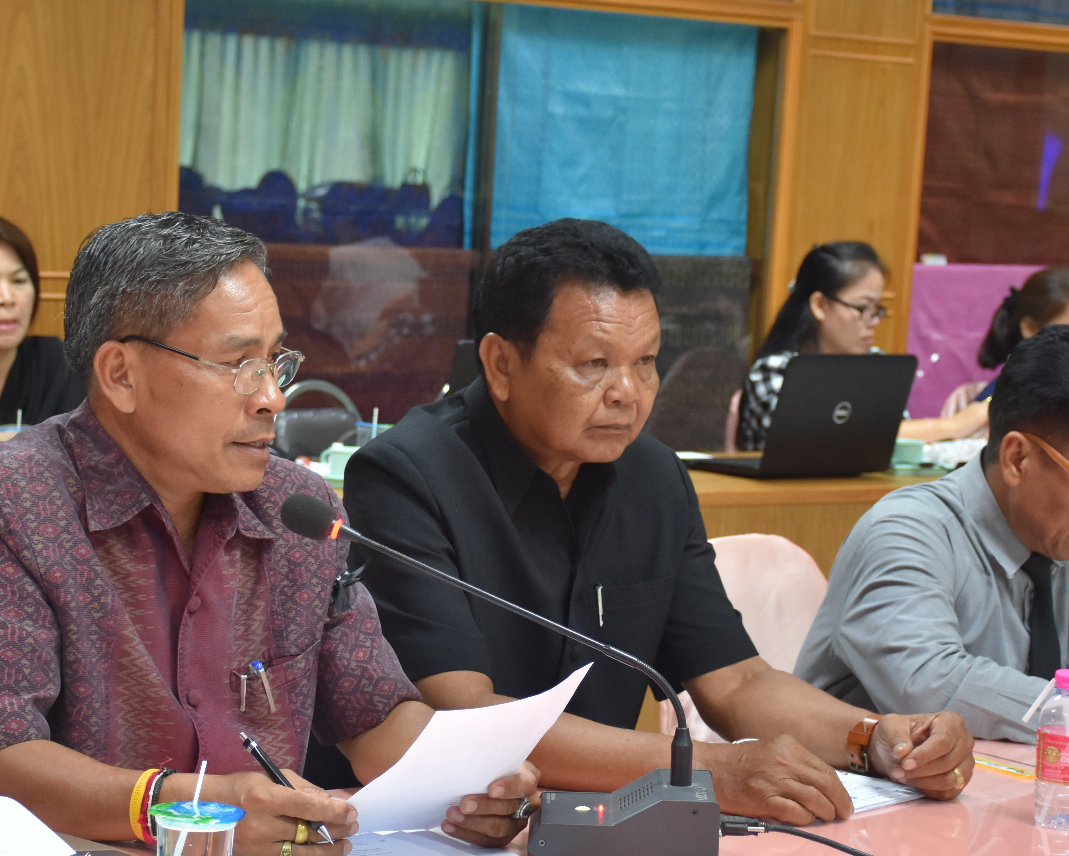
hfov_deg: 19.0
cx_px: 517
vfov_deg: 15.2
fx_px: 3196
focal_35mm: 101
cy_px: 498
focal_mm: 42
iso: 900
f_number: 4.5
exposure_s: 1/60
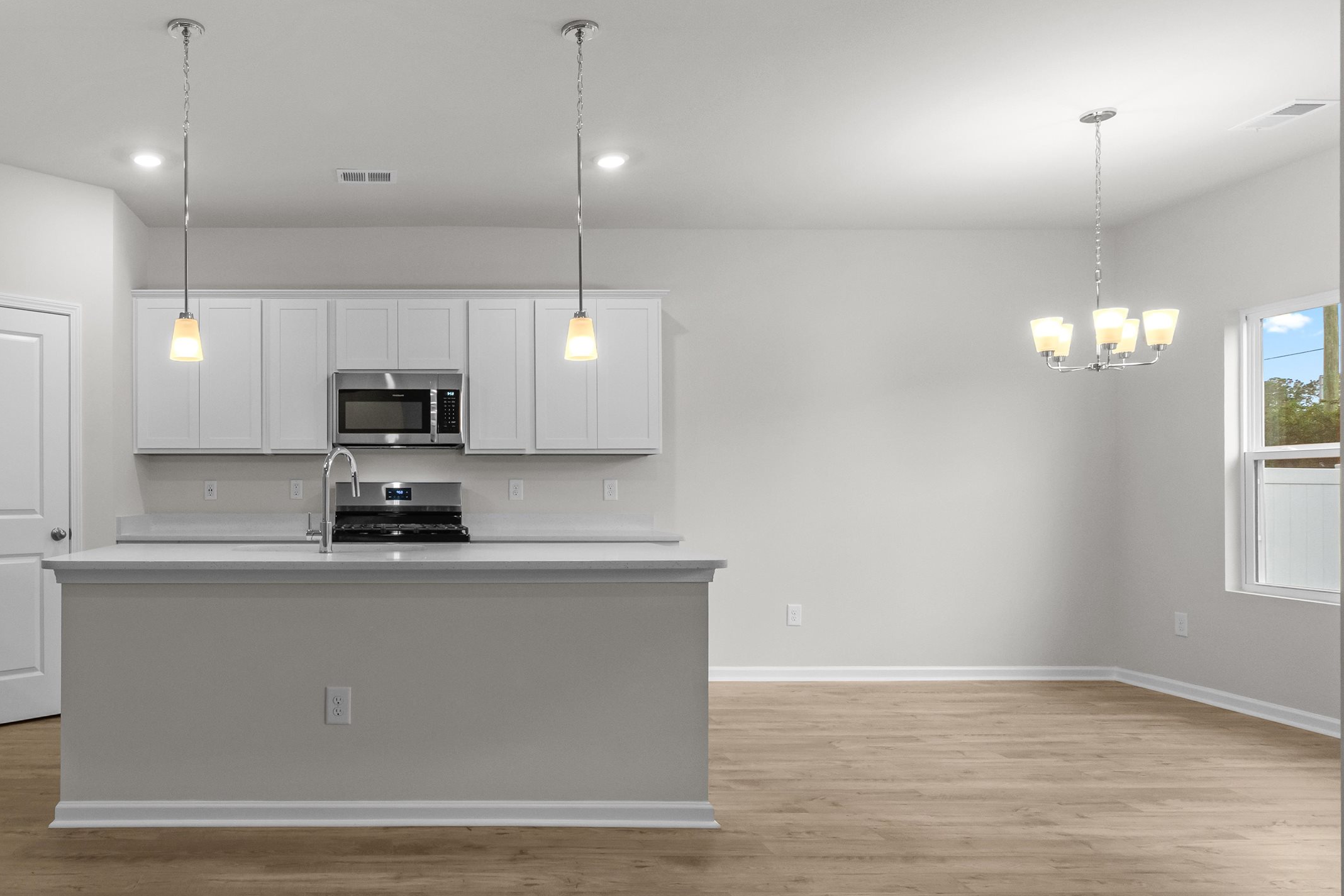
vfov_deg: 54.8
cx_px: 398
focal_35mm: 23
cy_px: 528
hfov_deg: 72.6
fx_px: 859
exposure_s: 1/15
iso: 1250
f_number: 8
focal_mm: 16
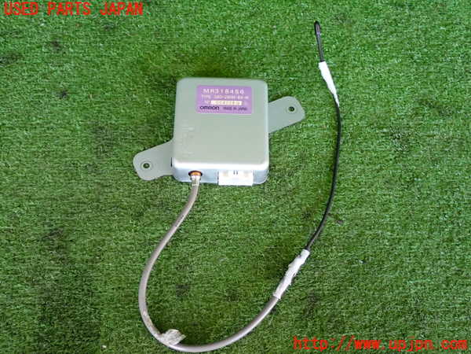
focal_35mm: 47
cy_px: 177
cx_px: 236
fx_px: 640
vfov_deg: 30.9
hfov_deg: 40.4
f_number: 3.1
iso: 320
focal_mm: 8.4
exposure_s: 1/50
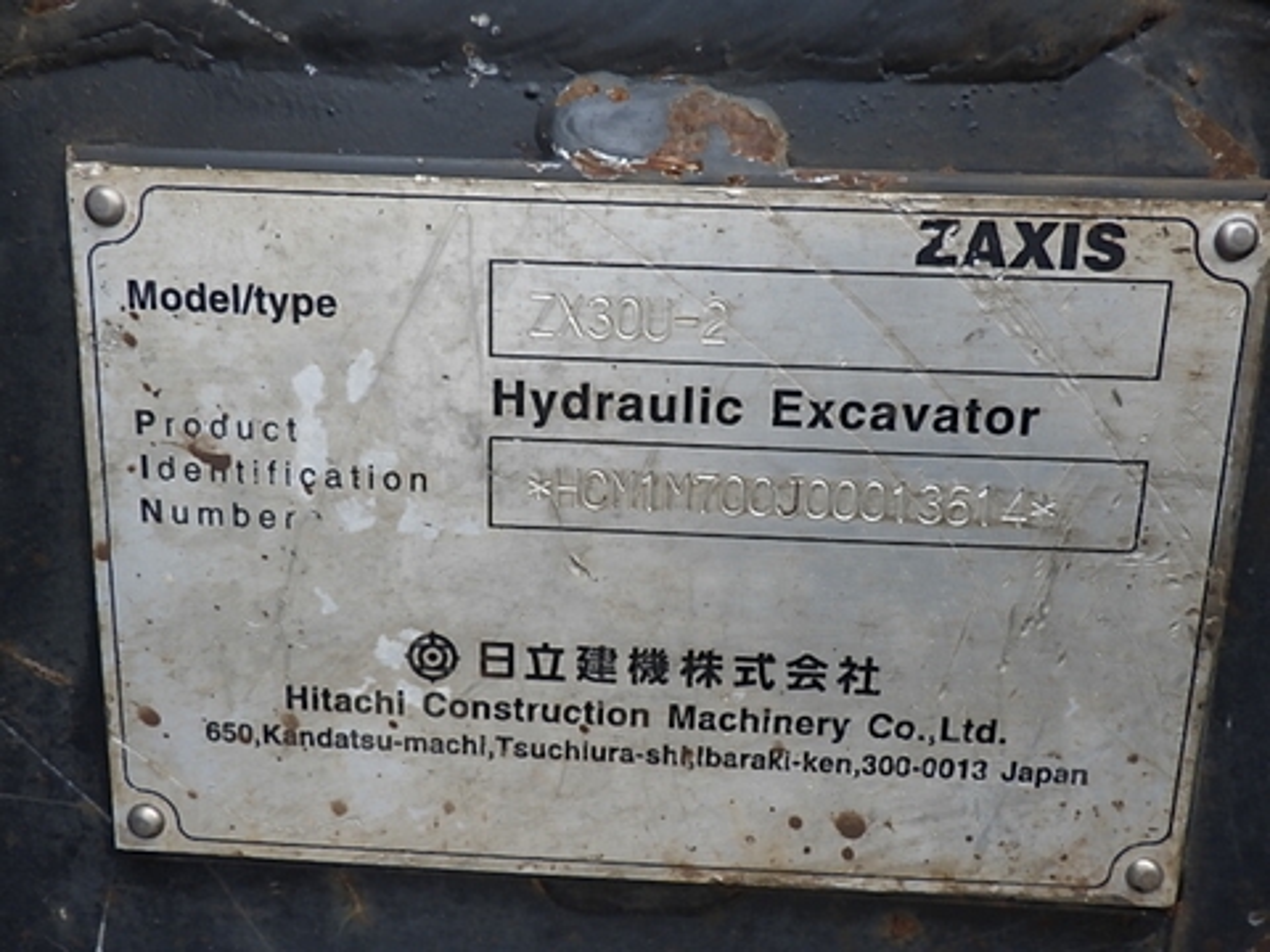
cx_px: 635
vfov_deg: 41.8
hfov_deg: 54.0
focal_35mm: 34
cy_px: 476
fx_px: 1247
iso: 125
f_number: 3.8
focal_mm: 6.1
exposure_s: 1/125
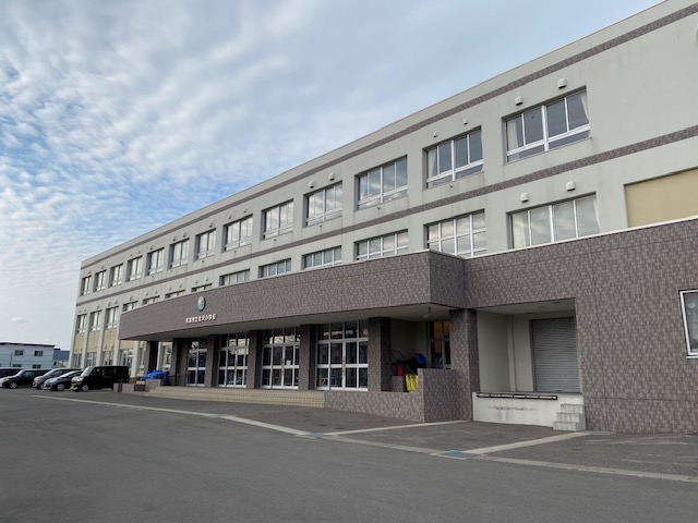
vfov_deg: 53.1
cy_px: 262
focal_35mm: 26
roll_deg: +0.2
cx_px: 349
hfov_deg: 67.3
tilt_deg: +11.5
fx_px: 524
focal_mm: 4.25
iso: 32
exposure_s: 1/2899
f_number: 1.8
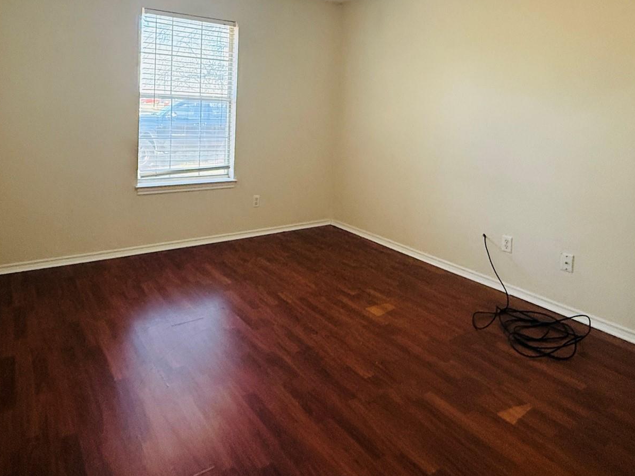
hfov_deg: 71.4
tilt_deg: +0.1
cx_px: 283
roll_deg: -1.6
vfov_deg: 54.3
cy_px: 123
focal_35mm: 24
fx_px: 440
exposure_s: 1/120
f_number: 2.2
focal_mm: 2.22
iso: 640
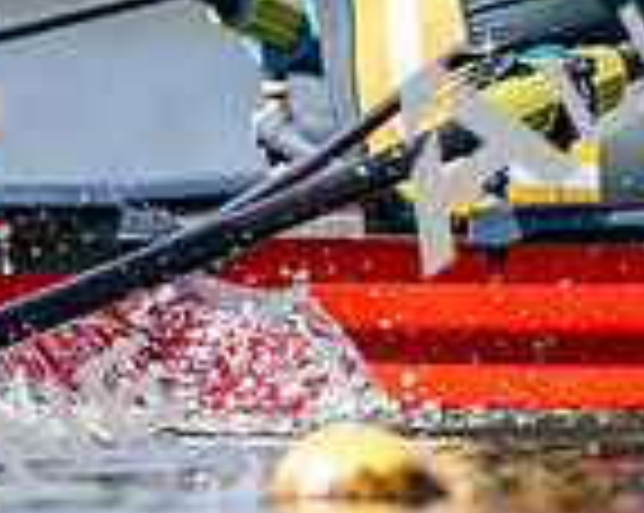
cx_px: 14
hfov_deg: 0.8
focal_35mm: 2291
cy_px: -151
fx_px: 43607
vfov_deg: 0.7
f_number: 4
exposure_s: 1/2500
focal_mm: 600
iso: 280
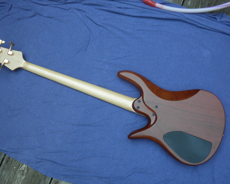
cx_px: 109
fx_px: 266
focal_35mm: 39
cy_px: 92
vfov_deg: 38.2
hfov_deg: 46.8
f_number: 3.5
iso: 73
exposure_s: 1/61
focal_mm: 6.6
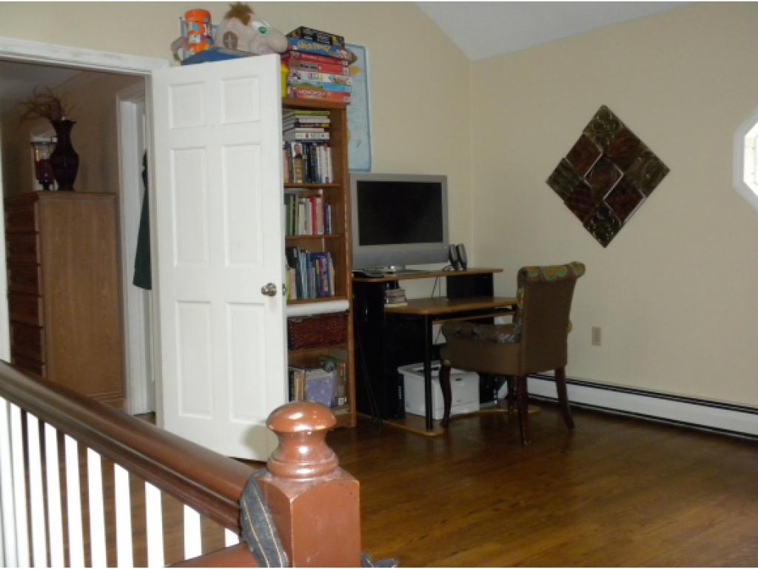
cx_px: 379
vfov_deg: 38.7
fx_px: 811
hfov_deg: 50.1
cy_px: 284
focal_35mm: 37
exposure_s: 1/30
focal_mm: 6.6
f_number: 3.5
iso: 400
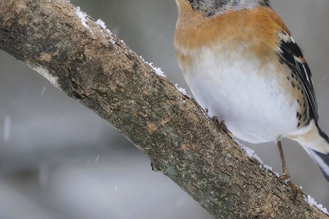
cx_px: 123
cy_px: 96
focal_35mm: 1054
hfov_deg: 2.0
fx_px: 9632
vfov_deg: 1.3
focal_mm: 560
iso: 1600
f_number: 8
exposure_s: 1/200
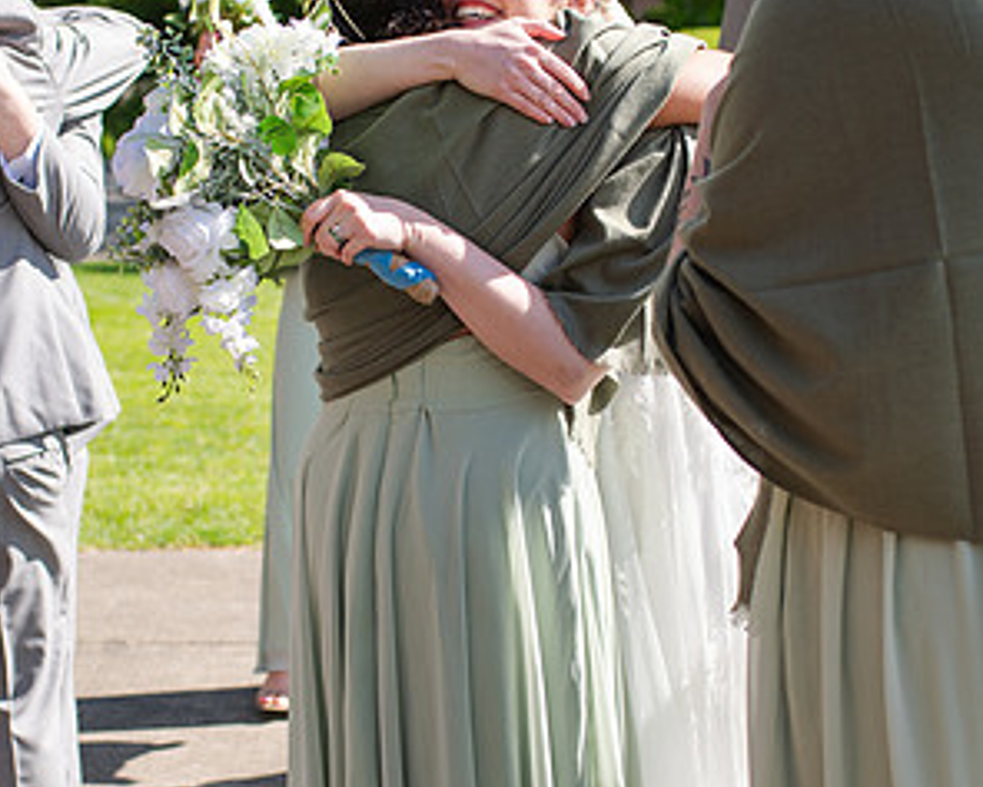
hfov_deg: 25.3
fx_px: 2183
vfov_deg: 20.4
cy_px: 402
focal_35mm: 75
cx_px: 405
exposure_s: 1/1250
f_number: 3.2
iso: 125
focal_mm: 35
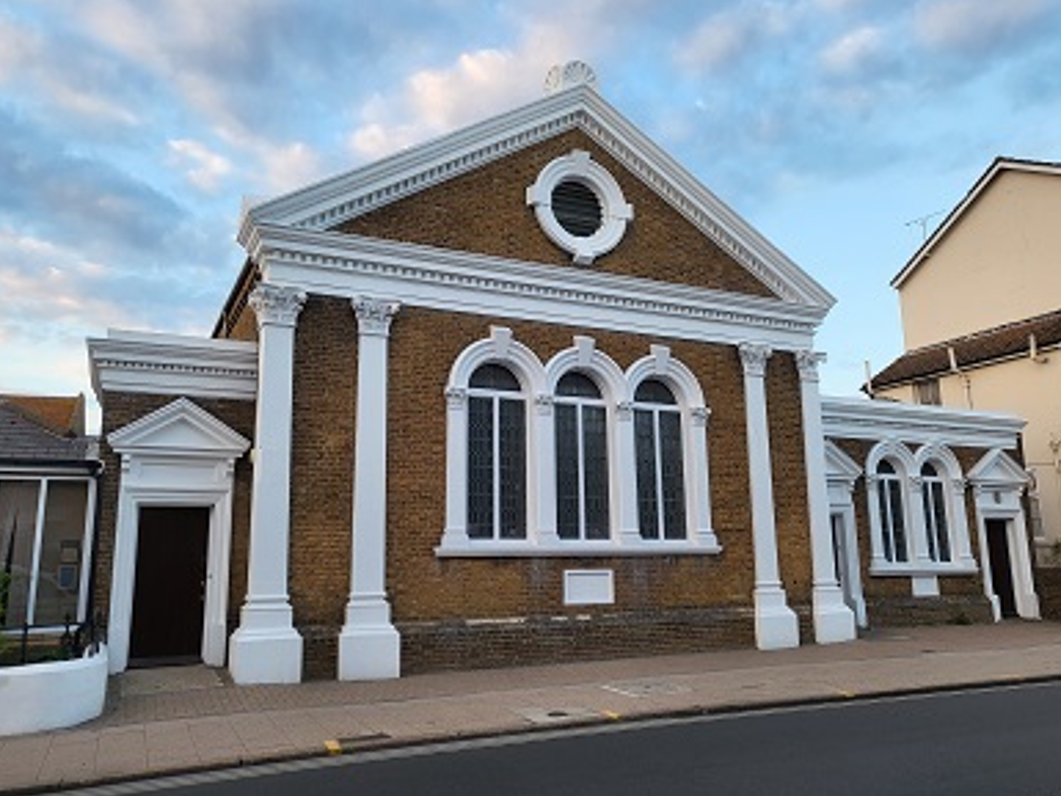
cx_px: 518
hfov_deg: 65.3
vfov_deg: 51.4
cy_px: 405
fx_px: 828
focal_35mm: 27
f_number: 1.8
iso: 50
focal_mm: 4.25
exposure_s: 1/208
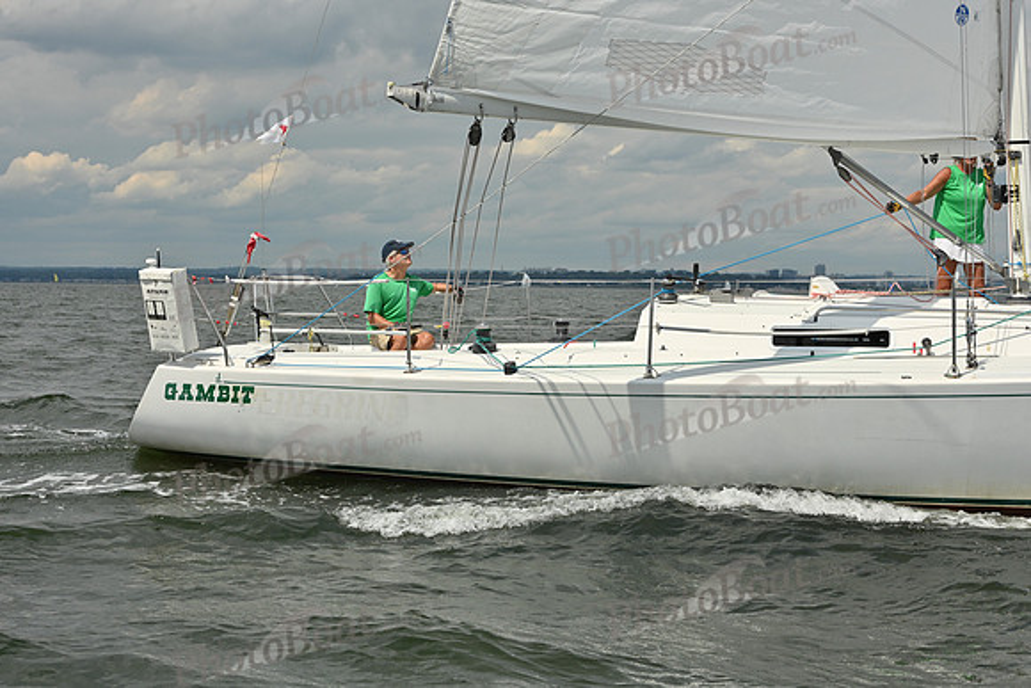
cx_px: 516
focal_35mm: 70
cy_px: 344
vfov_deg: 19.5
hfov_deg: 28.8
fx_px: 2005
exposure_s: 1/1250
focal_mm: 70
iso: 320
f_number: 11
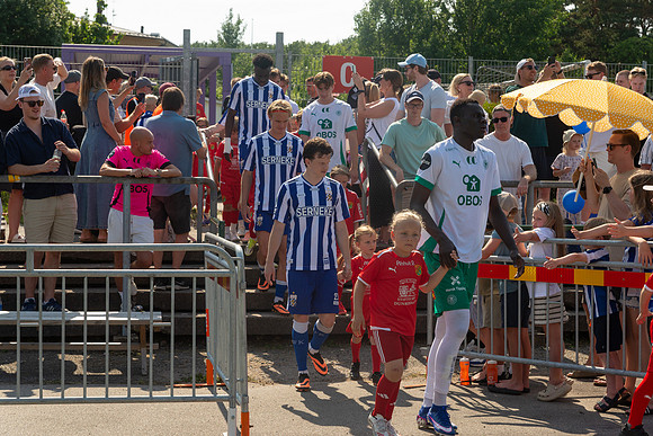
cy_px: 218
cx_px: 326
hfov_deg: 28.1
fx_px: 1306
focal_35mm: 72
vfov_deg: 18.9
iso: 500
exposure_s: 1/1000
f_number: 5.6
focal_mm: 70
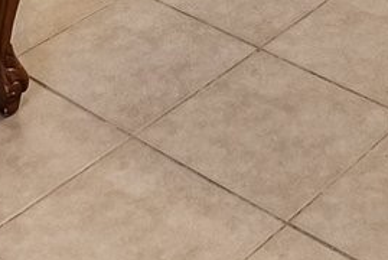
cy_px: -690
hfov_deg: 17.8
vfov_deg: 8.4
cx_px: 301
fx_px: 1230
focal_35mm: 114
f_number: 8
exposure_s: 1/4
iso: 400
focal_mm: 10
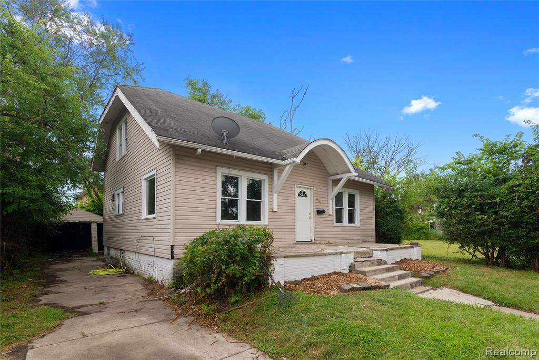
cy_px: 180
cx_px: 270
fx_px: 255
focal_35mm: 17
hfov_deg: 93.3
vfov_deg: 70.5
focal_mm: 17
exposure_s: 1/250
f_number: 7.1
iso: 250
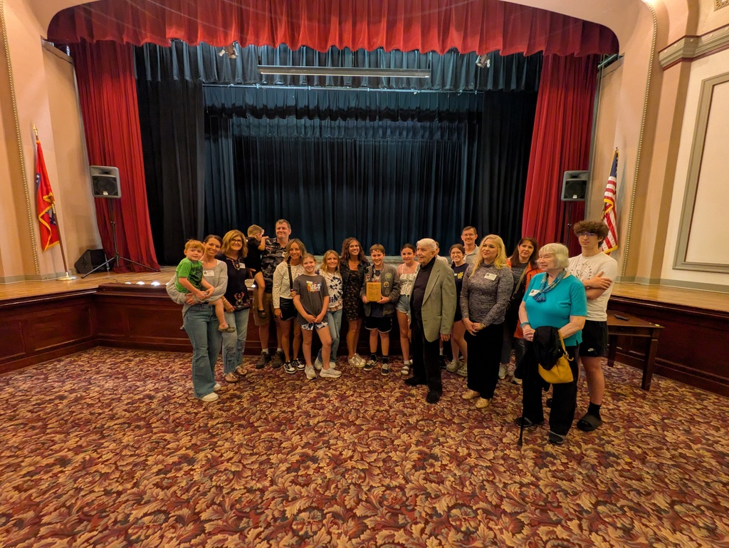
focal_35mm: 14
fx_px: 295
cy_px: 274
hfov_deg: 102.0
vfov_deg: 85.7
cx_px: 364
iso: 509
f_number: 2.2
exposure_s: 1/24
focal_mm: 1.83
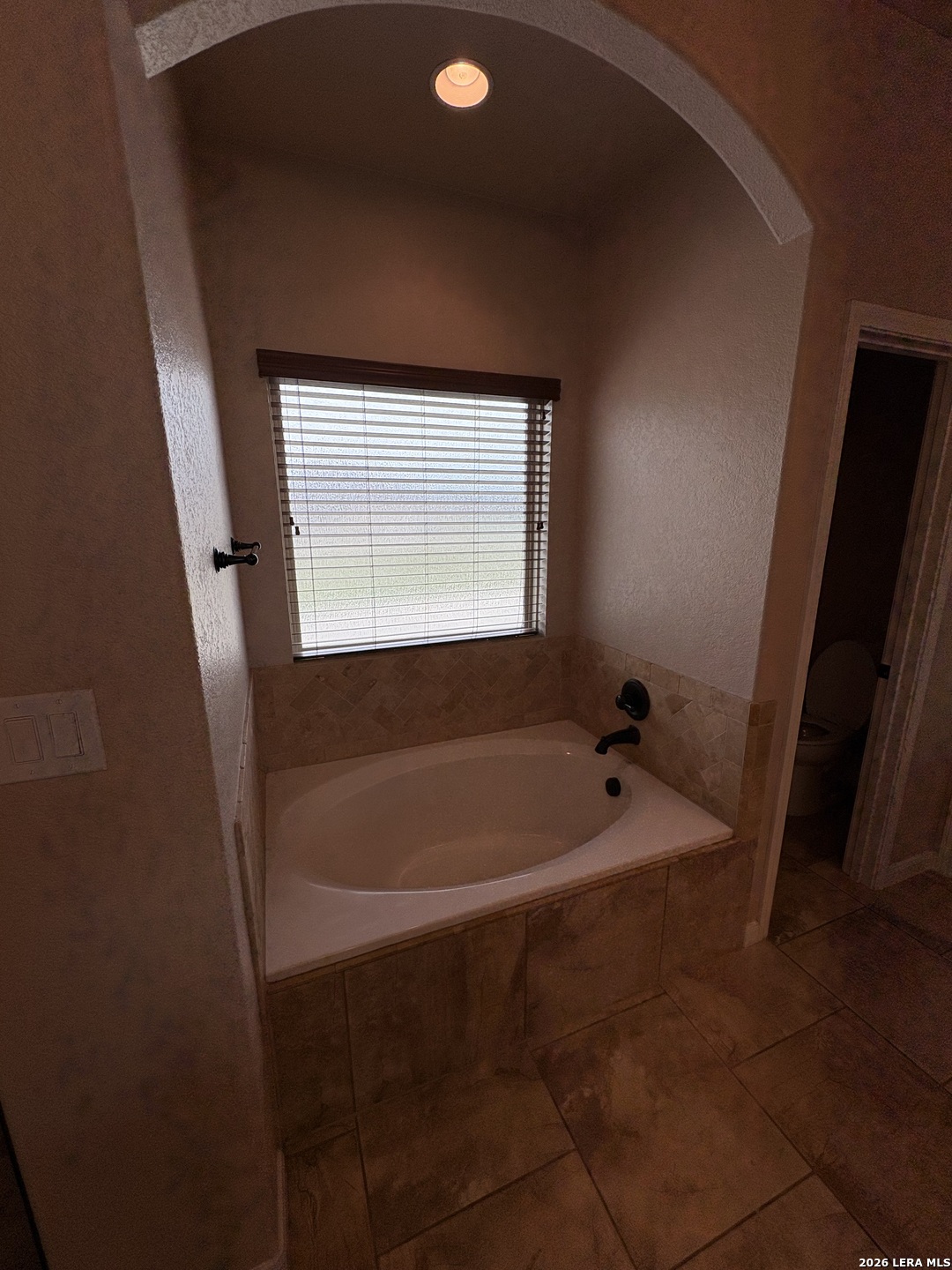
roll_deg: -0.1
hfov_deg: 85.7
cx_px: 476
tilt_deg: -11.6
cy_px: 635
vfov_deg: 102.1
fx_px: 513
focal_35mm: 14
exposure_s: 1/256
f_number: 2.2
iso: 40
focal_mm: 2.22
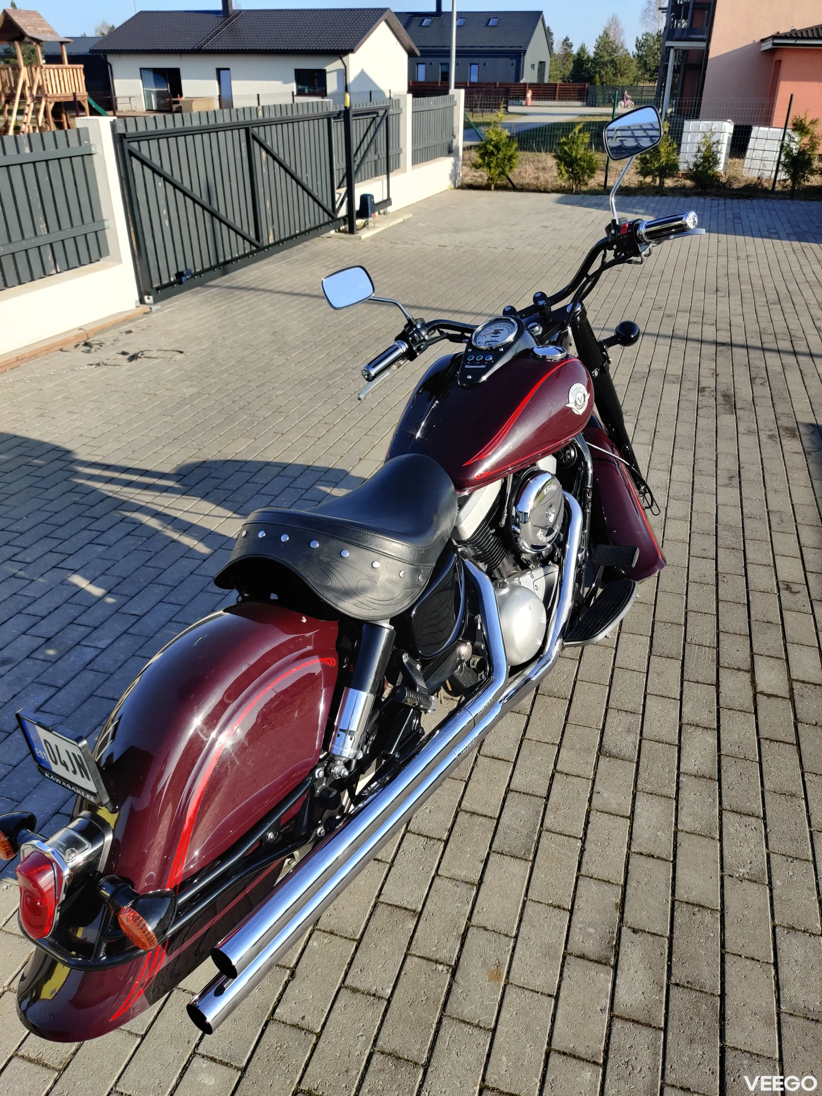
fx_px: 855
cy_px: 548
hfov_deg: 51.4
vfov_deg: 65.3
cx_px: 411
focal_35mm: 27
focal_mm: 4.75
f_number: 1.65
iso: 100
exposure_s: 1/865
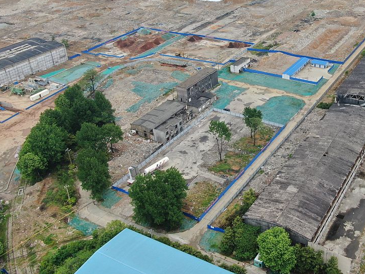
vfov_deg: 35.5
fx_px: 422
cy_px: 88
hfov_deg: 45.3
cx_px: 269
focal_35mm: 40
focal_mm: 4.39
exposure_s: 1/800
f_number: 2.8
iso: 100
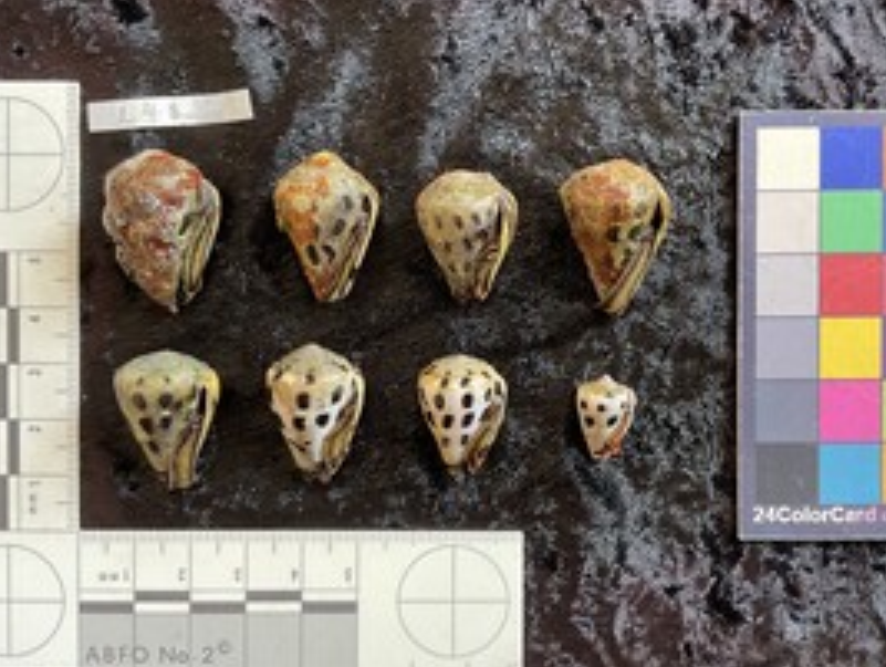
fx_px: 974
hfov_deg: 48.9
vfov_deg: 37.8
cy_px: 363
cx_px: 484
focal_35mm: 38
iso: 50
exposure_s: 1/60
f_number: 1.8
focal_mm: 3
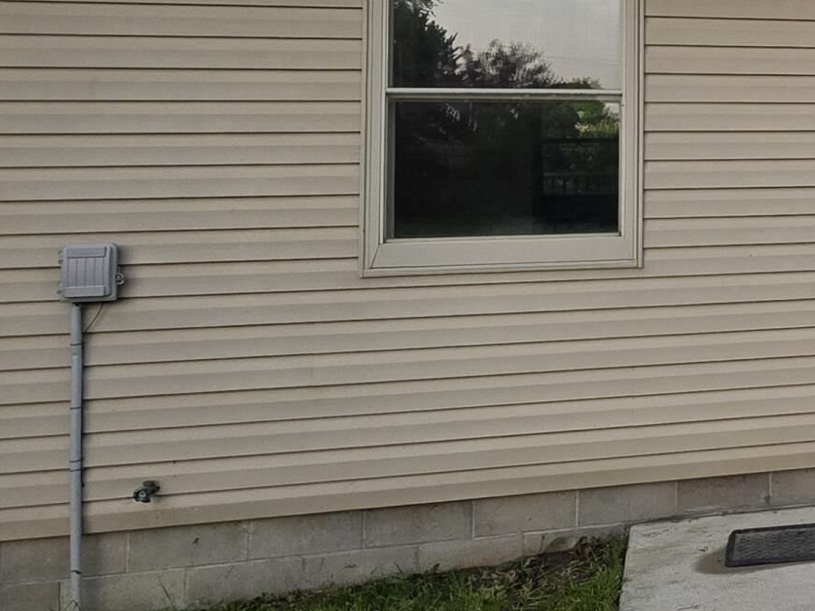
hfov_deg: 33.0
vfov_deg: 31.2
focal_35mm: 45
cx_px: 1017
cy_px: 111
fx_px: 1059
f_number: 1.9
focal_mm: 2.2
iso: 80
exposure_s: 1/719
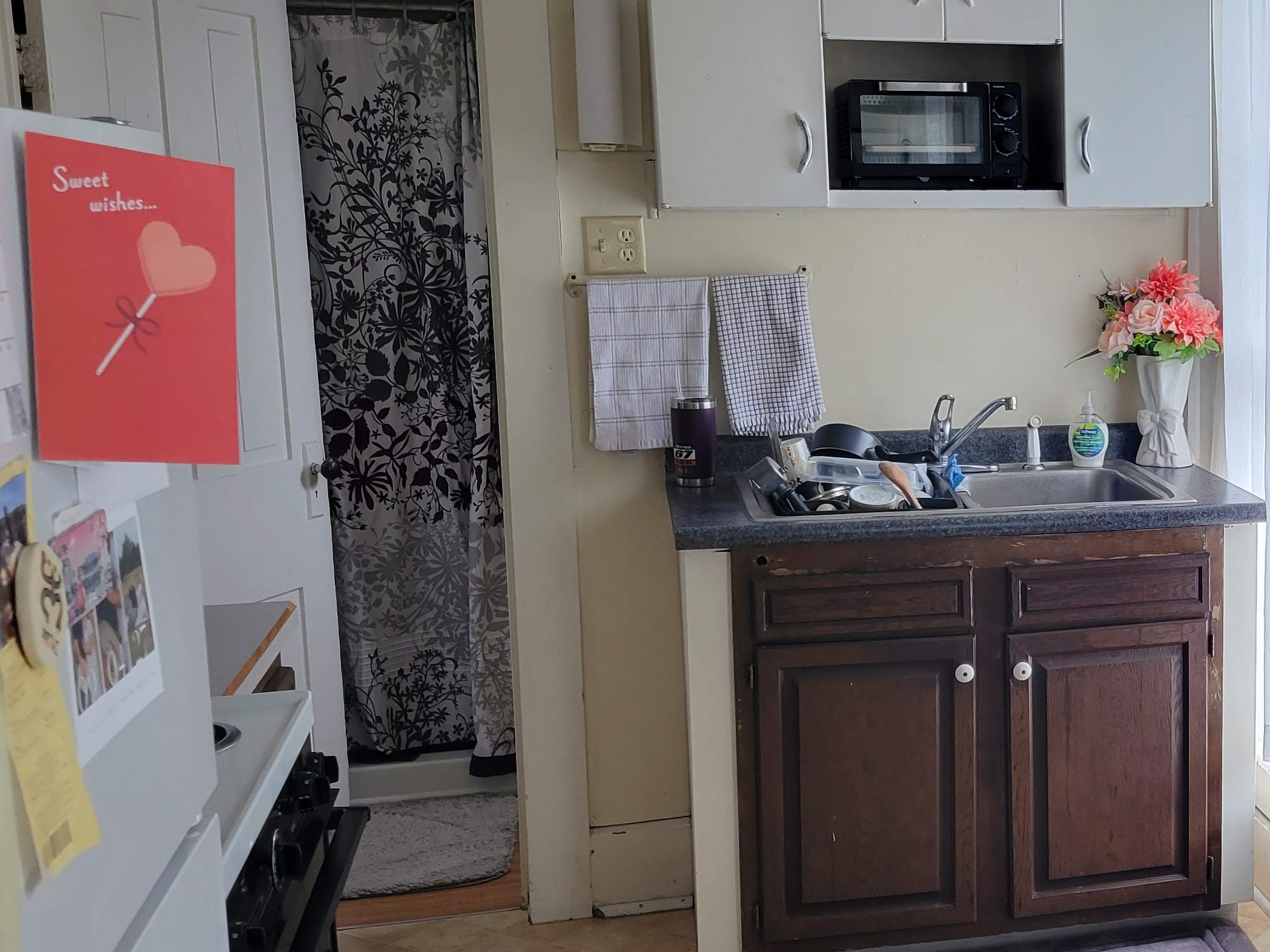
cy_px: 491
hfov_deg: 35.2
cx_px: 1217
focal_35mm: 50
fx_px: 1834
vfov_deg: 29.1
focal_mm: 5.4
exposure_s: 1/120
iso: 80
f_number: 1.8
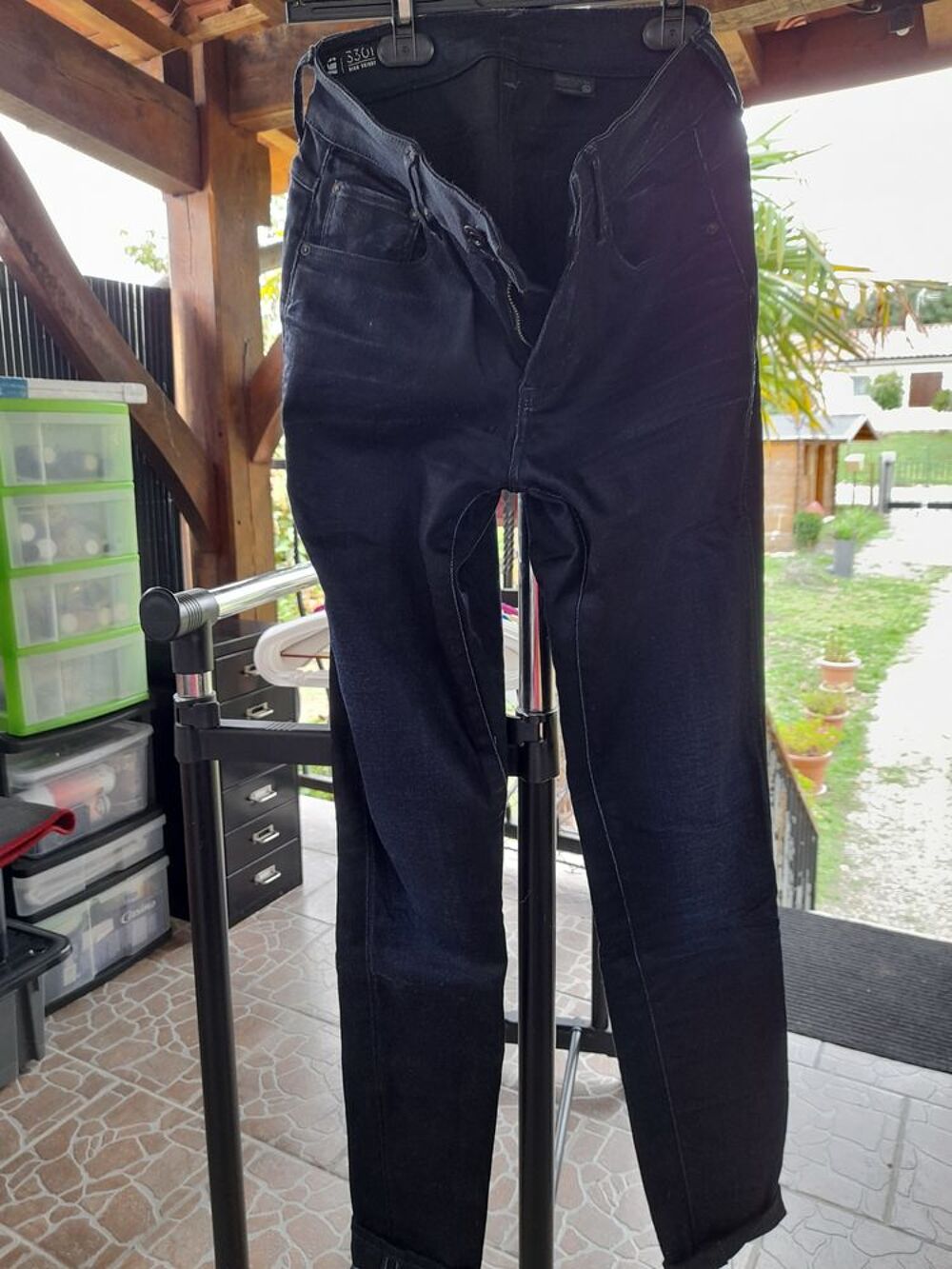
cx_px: 476
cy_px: 634
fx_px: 917
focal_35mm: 25
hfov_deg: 54.9
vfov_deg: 69.4
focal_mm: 4.6
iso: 200
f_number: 2
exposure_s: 1/60
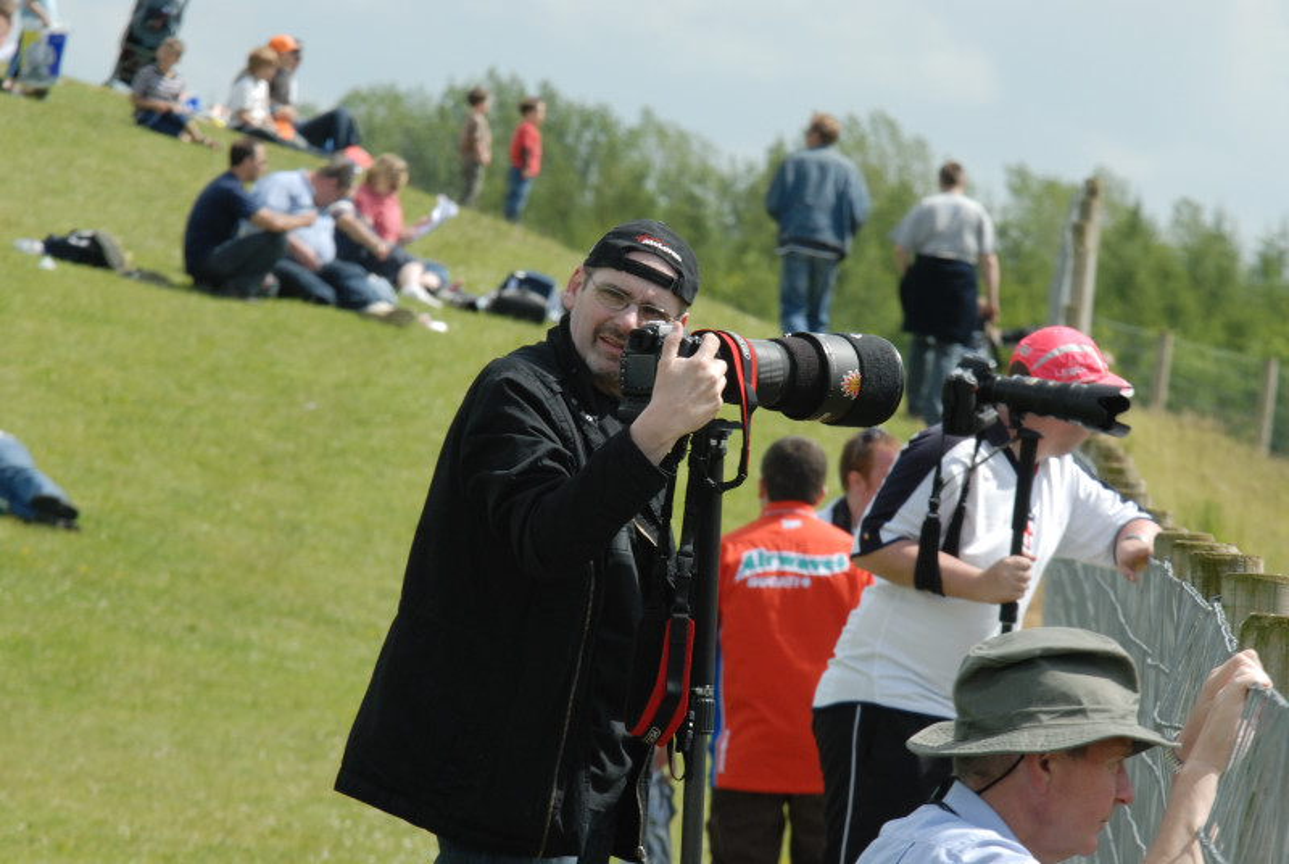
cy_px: 432
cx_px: 644
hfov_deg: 5.3
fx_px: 13985
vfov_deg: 3.5
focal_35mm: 390
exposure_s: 1/200
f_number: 14
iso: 400
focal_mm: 260
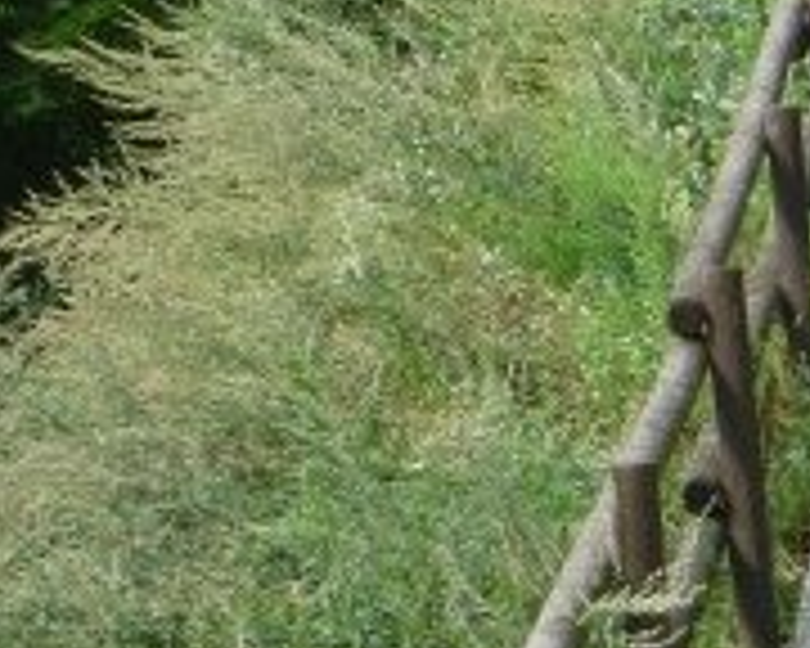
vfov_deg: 9.5
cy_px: 461
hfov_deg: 11.2
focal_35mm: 162
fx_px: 3884
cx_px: 1418
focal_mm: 6
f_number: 3.7
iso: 100
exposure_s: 1/250
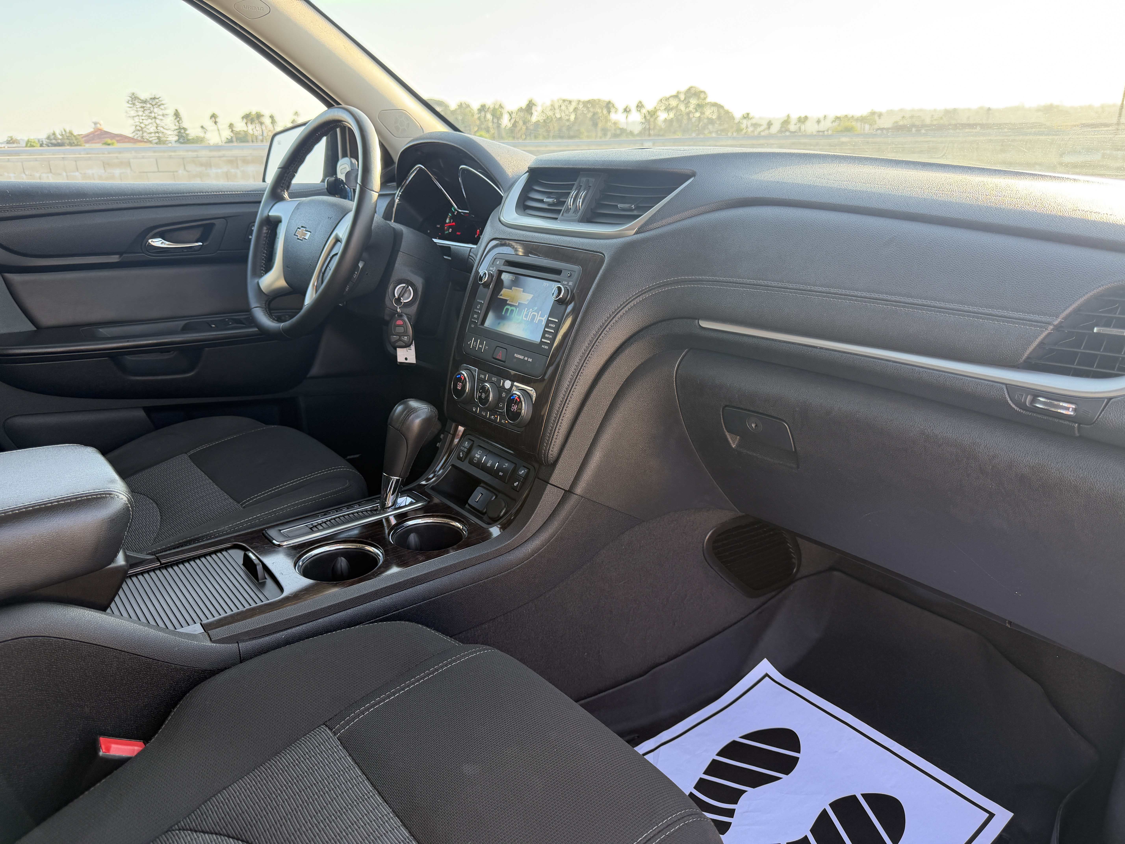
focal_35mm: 24
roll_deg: +1.5
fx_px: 780
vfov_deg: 56.8
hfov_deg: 71.6
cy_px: 422
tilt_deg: -20.1
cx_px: 562
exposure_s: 1/173
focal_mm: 6.76
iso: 80
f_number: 1.78
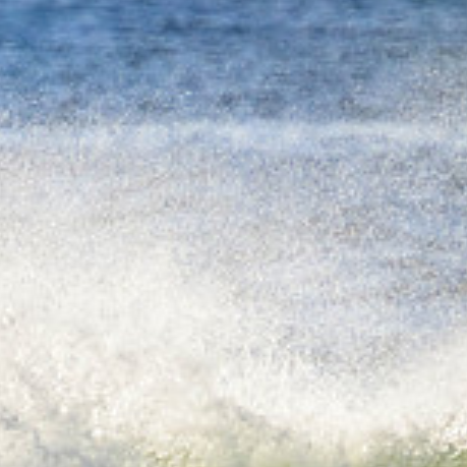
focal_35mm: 2580
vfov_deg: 0.7
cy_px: 581
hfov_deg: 0.7
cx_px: -363
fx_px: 39379
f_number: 11
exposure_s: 1/2000
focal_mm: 800
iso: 1250
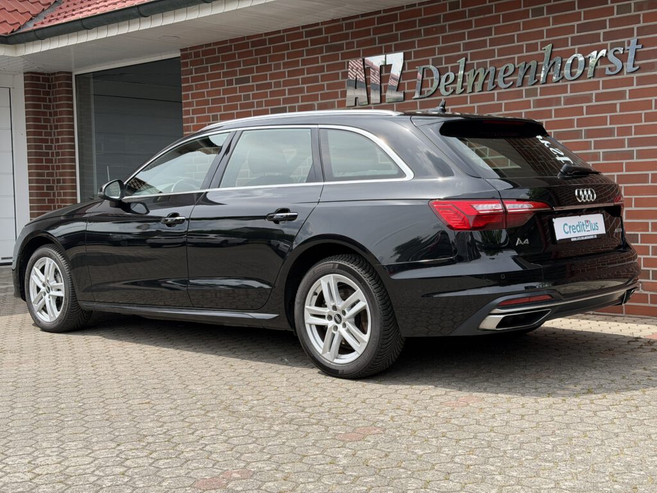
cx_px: 328
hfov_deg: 39.7
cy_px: 246
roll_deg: +0.8
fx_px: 911
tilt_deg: -3.9
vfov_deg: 30.3
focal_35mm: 48
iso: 80
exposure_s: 1/2342
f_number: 1.78
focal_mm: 6.76
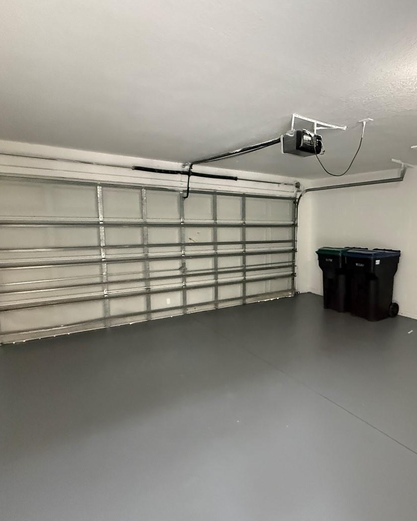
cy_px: 264
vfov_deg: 77.6
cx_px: 286
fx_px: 324
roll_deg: -0.2
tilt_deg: -7.8
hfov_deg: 63.4
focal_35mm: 21
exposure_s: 1/60
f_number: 2.2
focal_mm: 2.22
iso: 1250
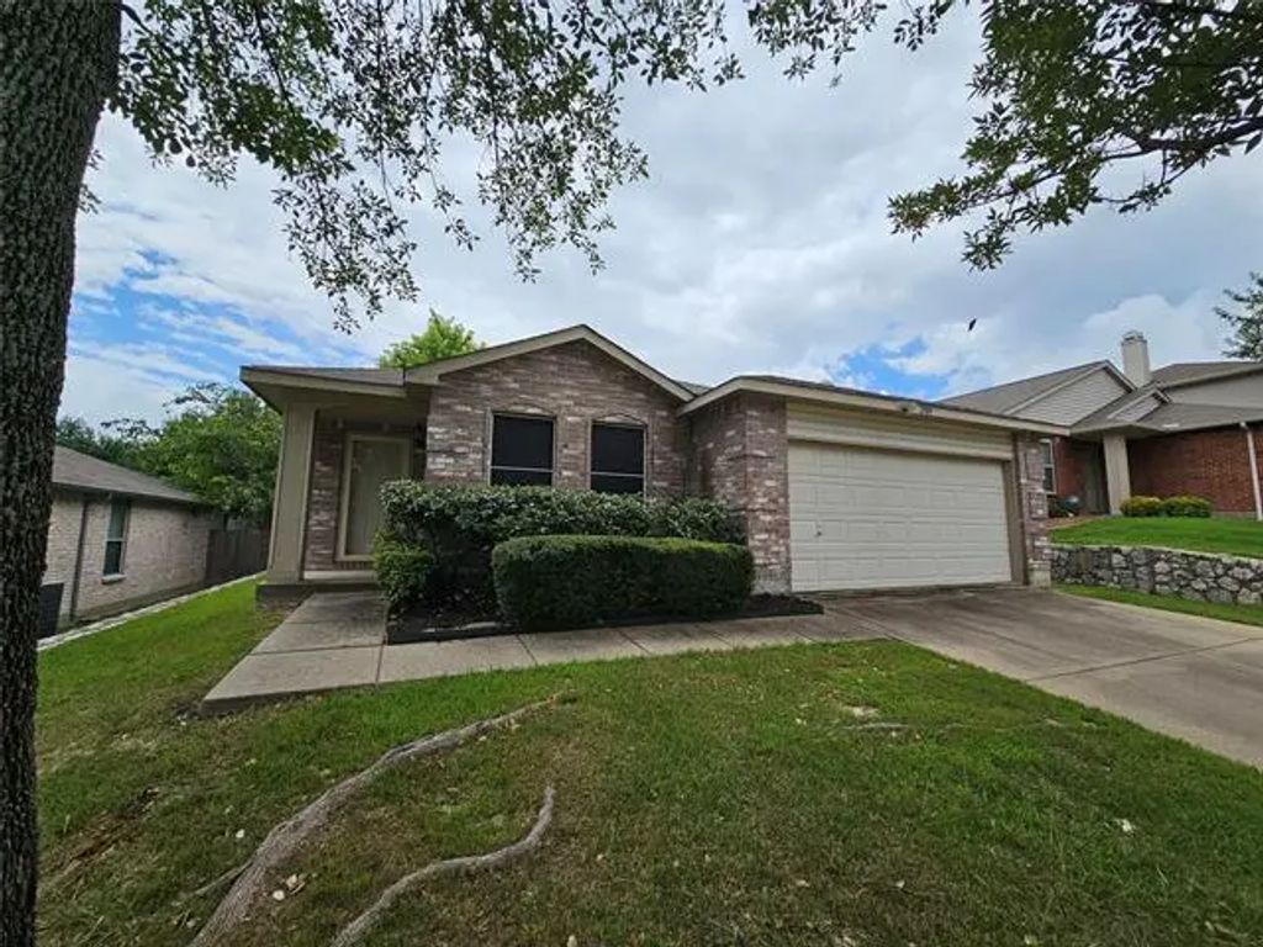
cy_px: 474
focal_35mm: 13
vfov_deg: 89.9
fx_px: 474
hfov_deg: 106.2
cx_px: 632
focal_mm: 2.2
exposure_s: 1/2843
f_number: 2.2
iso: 50
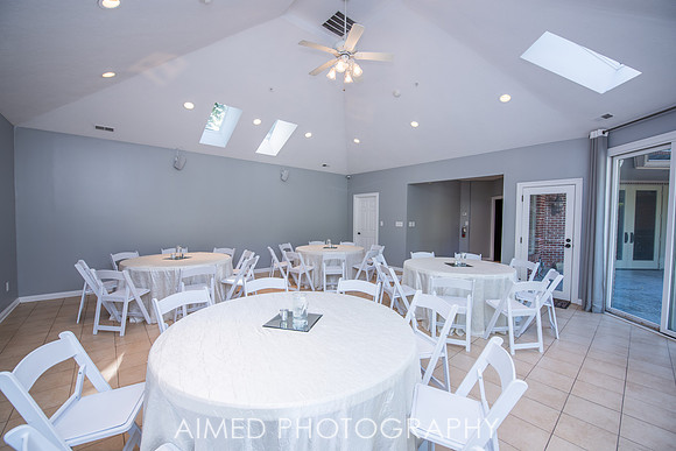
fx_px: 263
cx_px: 338
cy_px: 226
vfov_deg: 81.2
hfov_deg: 104.2
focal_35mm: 14
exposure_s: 1/50
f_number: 4.5
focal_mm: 14
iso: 64
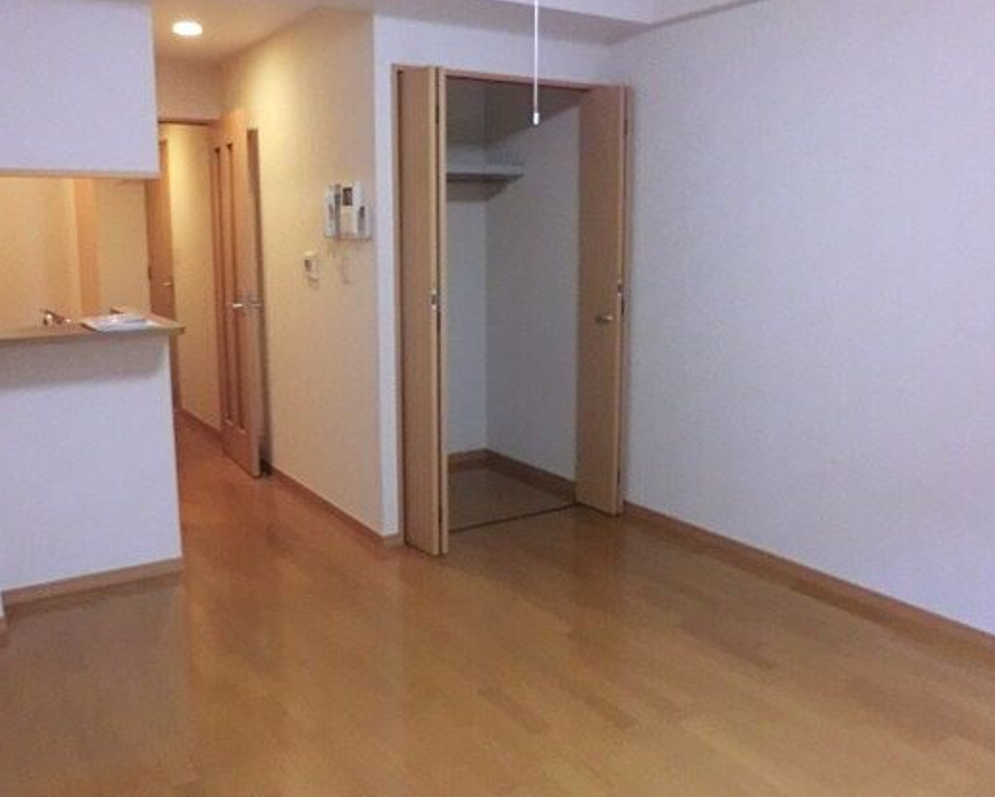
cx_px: 448
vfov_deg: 50.0
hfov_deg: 60.3
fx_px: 854
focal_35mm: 29
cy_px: 381
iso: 800
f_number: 3.2
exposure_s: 1/40
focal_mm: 4.3
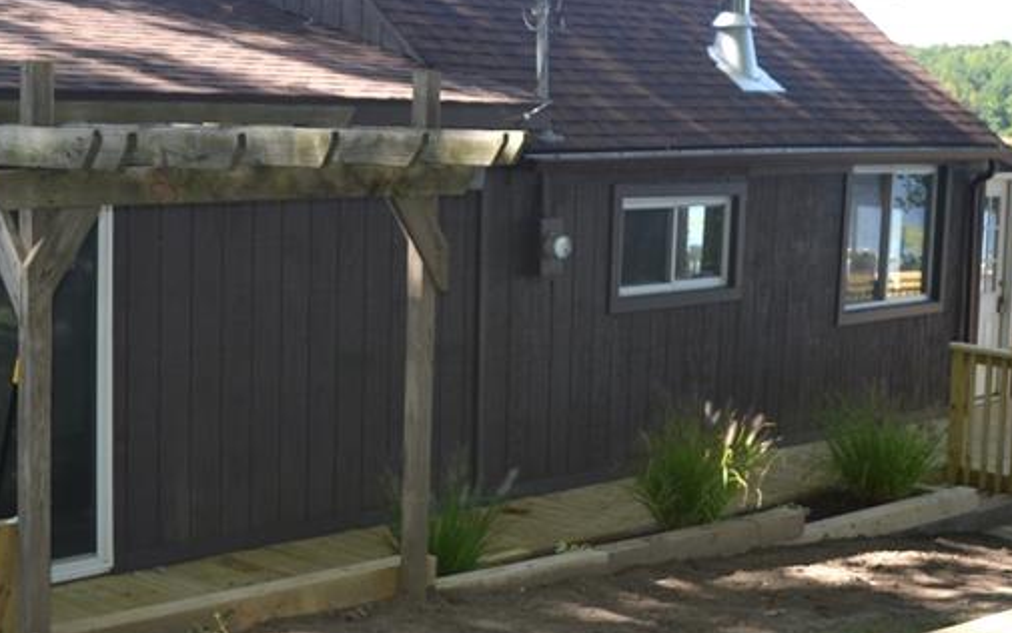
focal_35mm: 62
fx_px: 1711
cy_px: 258
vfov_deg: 21.0
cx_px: 521
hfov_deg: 33.0
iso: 100
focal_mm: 20
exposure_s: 1/125
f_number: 4
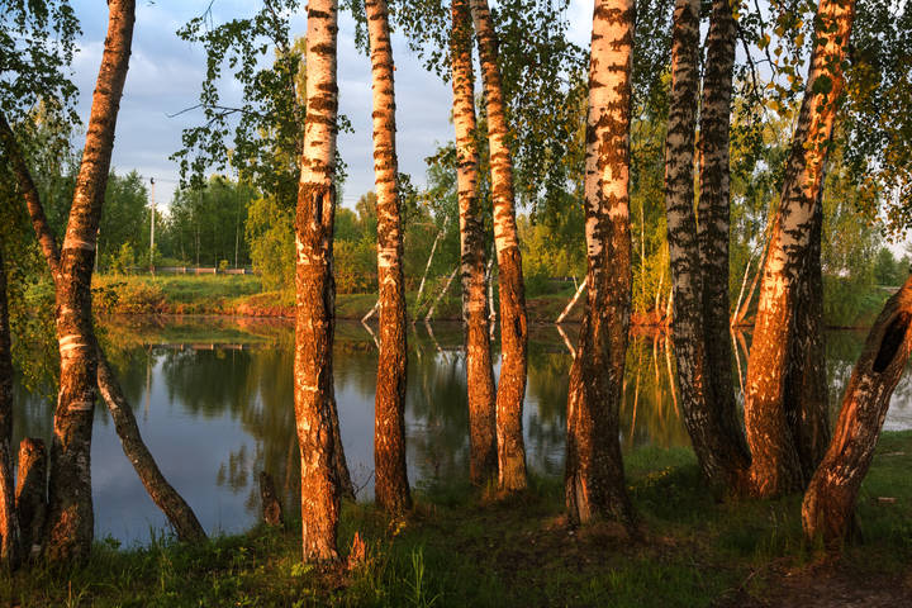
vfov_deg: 38.9
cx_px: 456
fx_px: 861
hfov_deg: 55.8
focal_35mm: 34
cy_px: 304
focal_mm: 34
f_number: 10
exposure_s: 1/40
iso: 1100
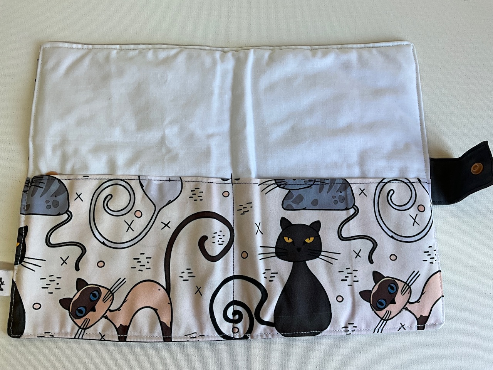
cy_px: 185
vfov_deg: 48.2
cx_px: 246
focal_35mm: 29
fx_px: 413
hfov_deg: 61.7
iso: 20
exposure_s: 1/122
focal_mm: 3
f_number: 1.8
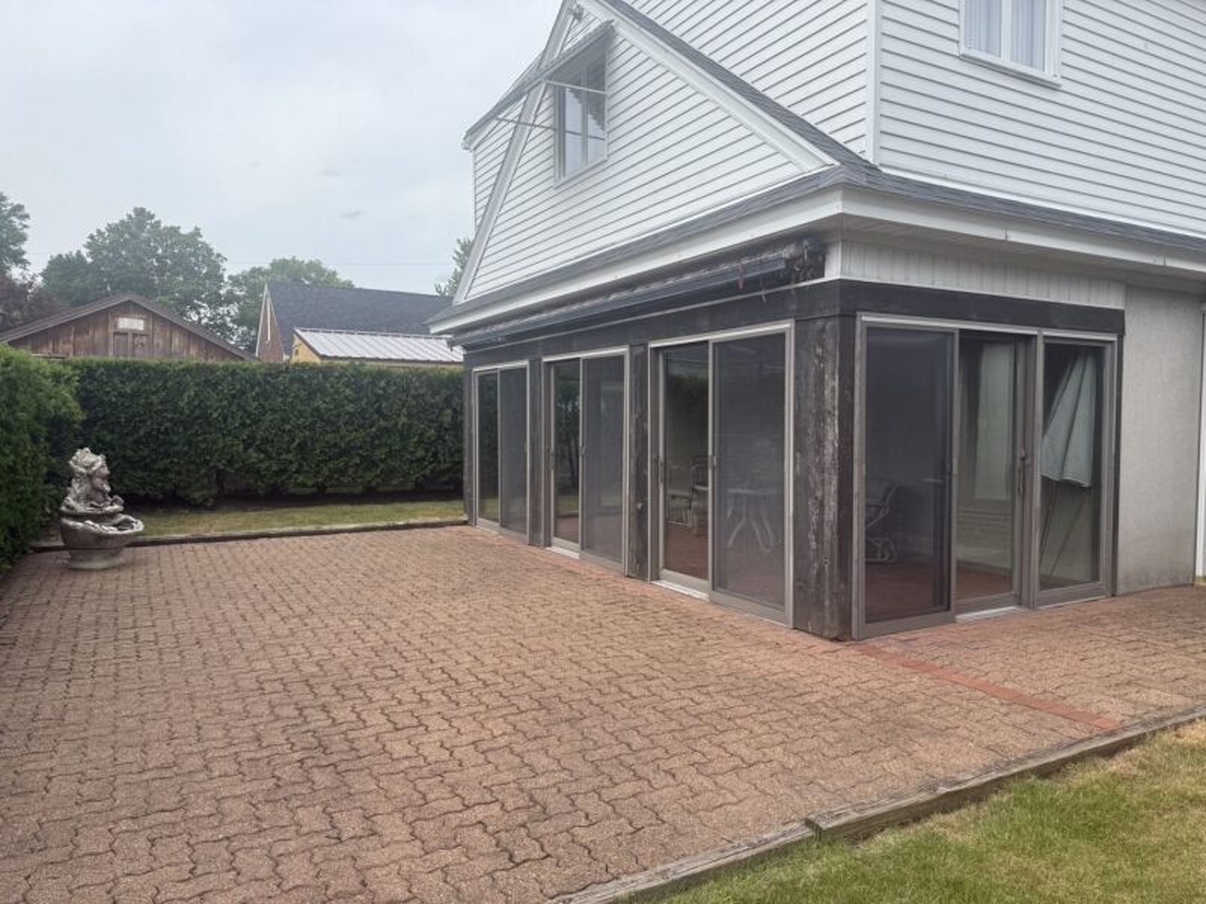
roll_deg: -0.1
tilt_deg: -2.9
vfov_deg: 56.8
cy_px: 452
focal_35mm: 24
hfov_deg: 71.6
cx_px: 603
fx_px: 836
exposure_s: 1/2611
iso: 80
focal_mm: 6.76
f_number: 1.78
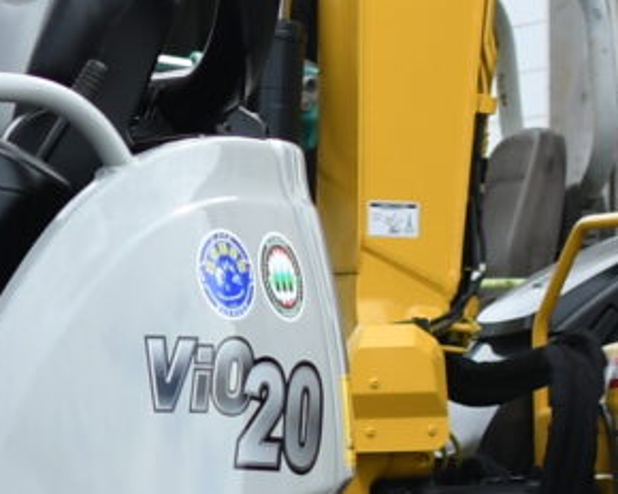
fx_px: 7959
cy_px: -65
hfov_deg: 4.4
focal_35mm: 435
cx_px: -731
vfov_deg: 3.6
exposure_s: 1/1000
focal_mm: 35
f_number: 2.8
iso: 100
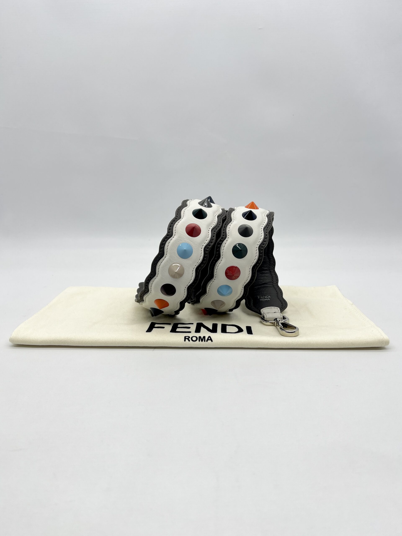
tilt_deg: -14.8
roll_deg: +0.8
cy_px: 268
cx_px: 201
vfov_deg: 67.3
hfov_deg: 53.1
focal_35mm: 26
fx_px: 403
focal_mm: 5.7
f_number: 1.5
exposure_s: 1/190
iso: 40
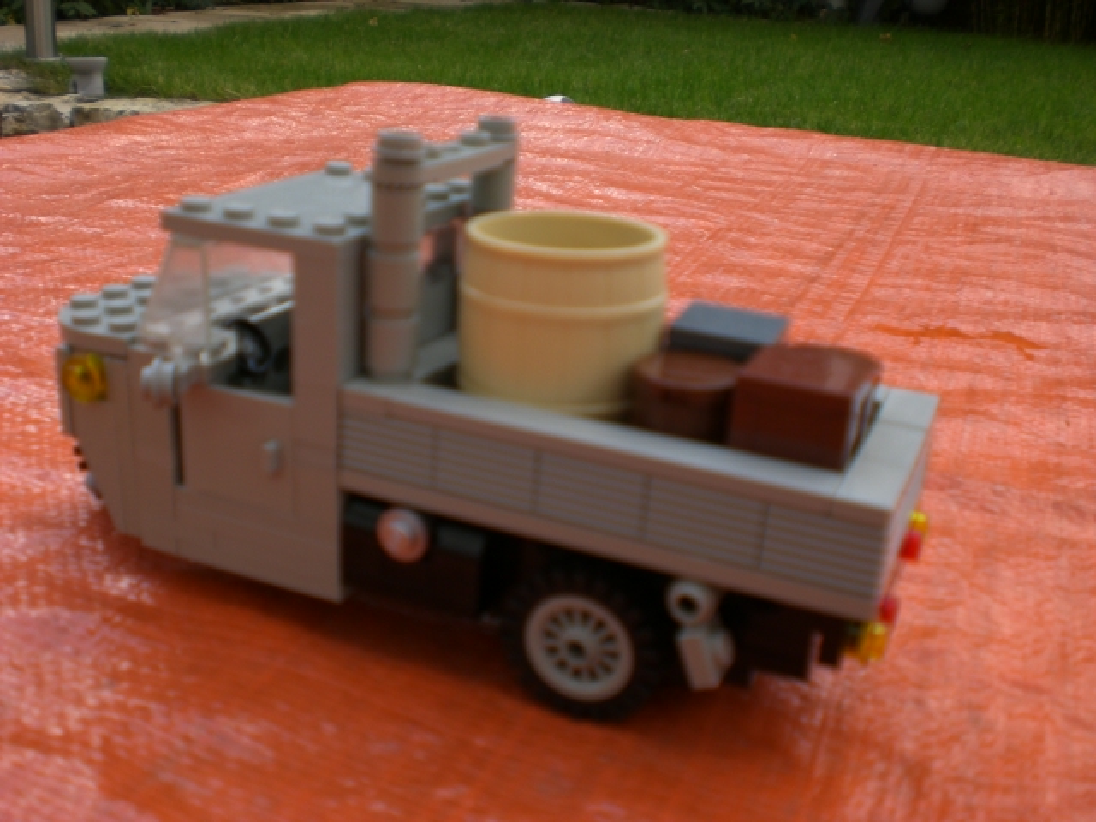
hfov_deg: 49.0
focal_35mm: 38
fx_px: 1203
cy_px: 411
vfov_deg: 37.7
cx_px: 548
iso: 50
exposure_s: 1/160
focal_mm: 6.3
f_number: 3.1
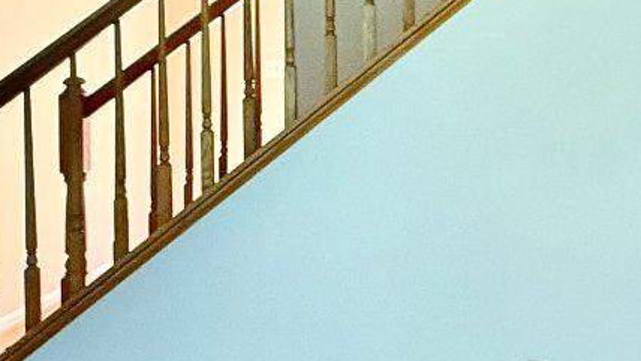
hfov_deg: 21.2
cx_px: 1104
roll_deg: -0.2
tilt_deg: -0.1
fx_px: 1241
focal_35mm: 73
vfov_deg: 16.2
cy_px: 7
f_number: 2.2
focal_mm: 2.22
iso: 200
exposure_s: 1/120
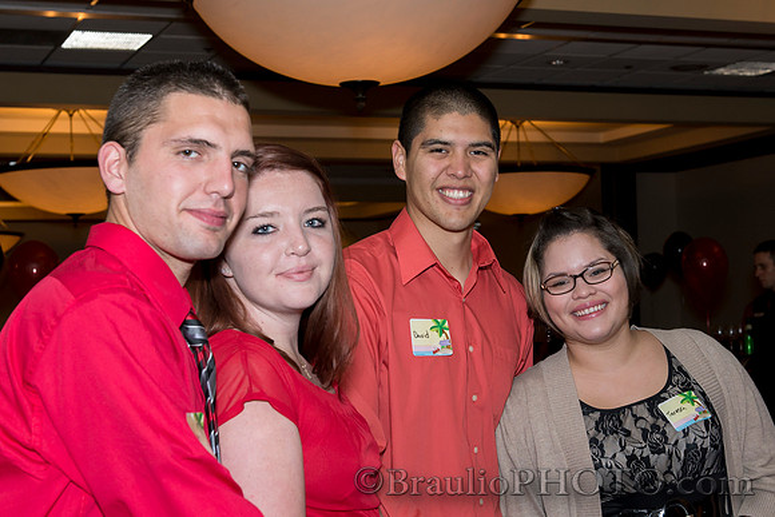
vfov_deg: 20.2
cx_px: 409
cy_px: 265
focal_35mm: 67
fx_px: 1450
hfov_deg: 29.9
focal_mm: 48
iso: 800
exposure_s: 1/80
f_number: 6.3
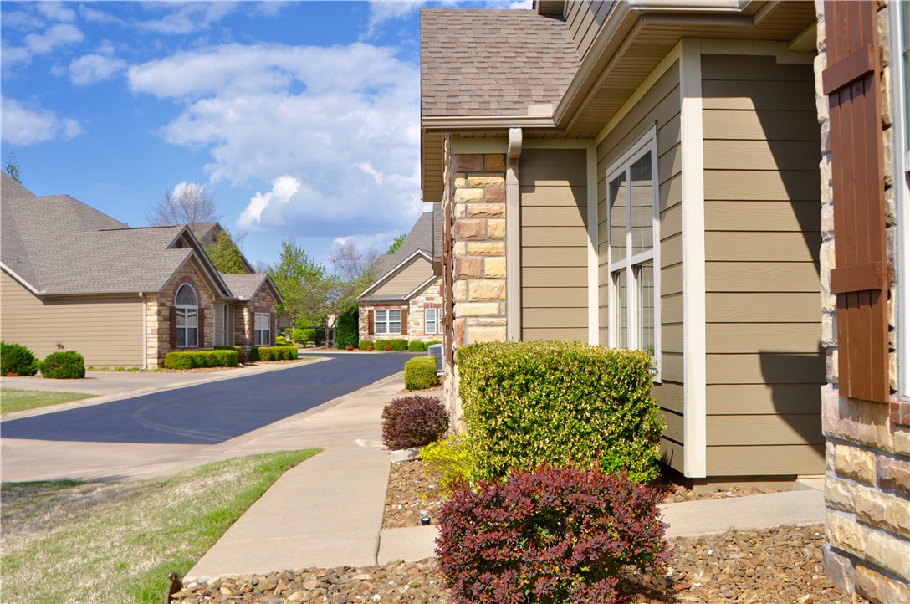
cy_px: 302
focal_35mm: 42
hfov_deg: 46.5
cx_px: 455
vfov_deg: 31.8
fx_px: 1060
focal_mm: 28
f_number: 10
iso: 200
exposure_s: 1/400
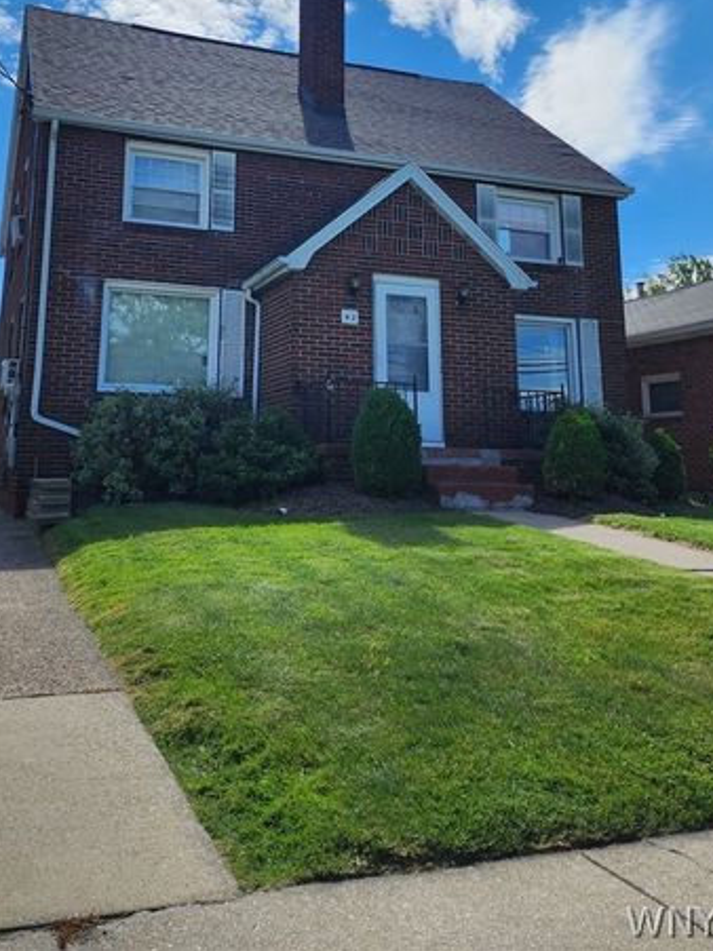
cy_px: 250
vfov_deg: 51.9
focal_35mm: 34
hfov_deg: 41.6
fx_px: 934
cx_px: 291
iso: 12
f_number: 1.8
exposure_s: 1/2737
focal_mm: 6.4
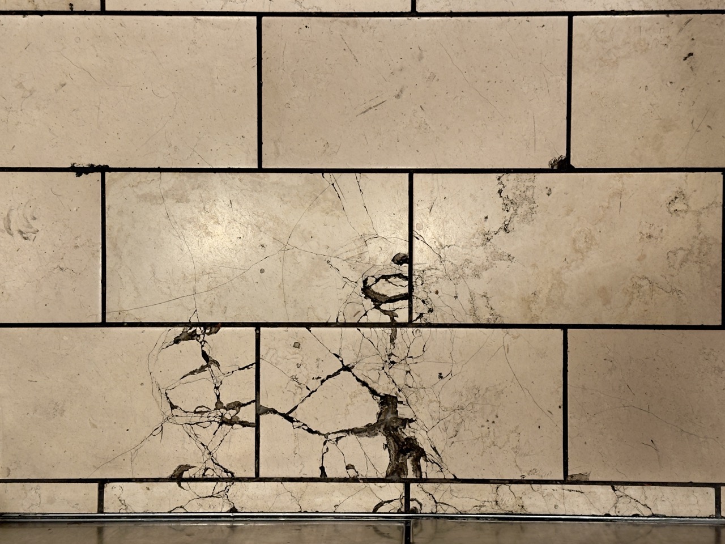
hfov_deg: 39.7
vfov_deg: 30.3
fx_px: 1005
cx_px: 362
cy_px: 272
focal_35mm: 48
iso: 125
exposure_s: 1/60
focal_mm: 6.76
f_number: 1.78
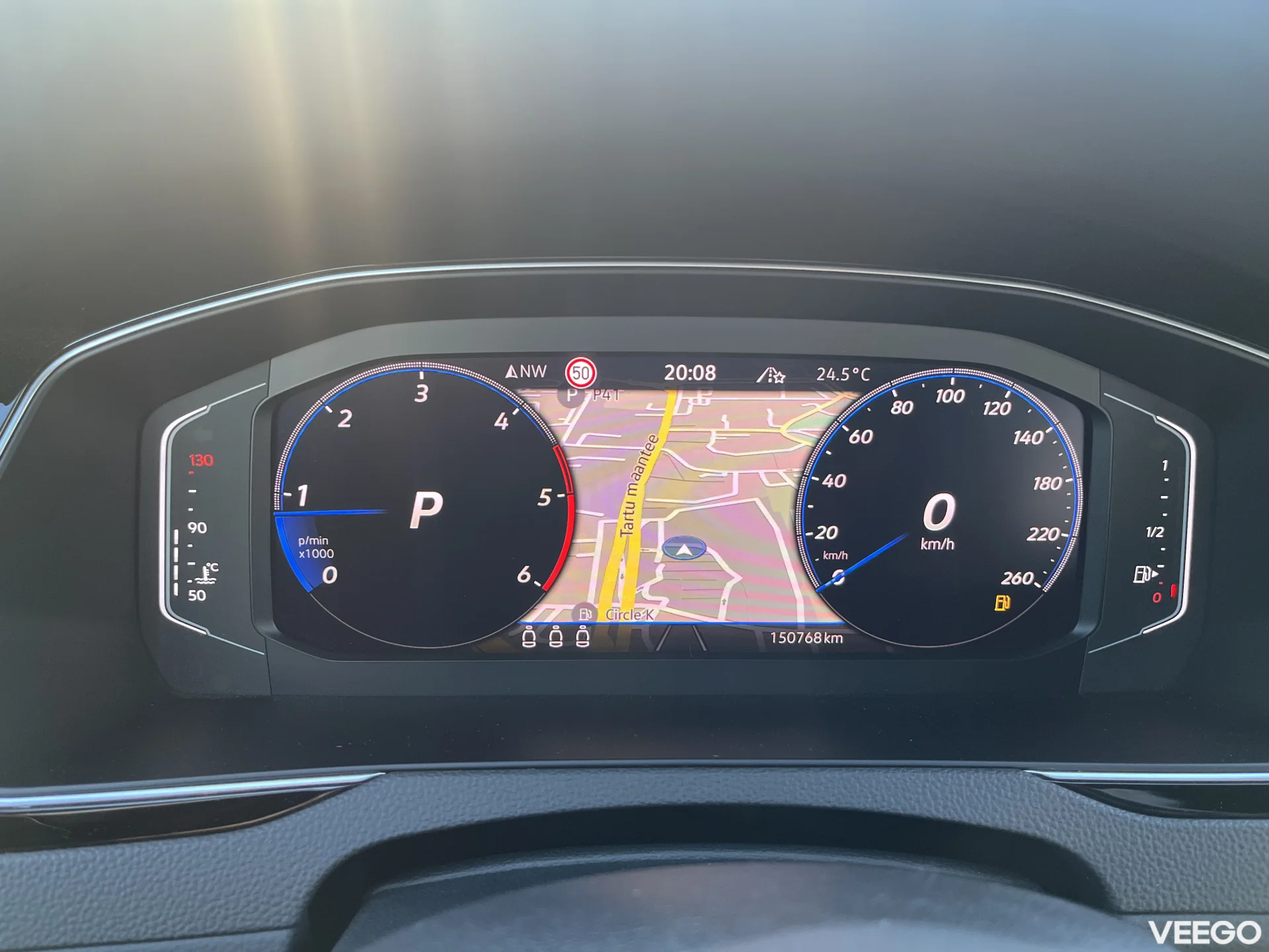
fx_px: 953
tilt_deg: -18.2
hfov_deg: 67.3
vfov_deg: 53.1
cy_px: 476
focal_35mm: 26
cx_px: 634
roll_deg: -2.4
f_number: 1.6
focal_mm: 5.1
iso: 100
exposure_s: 1/84
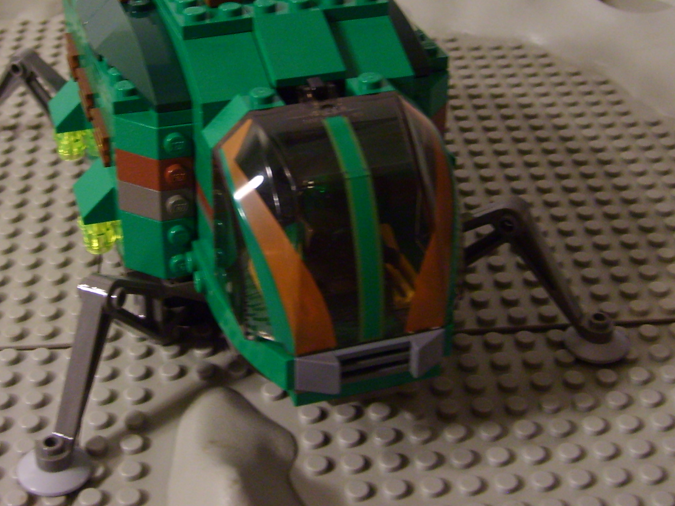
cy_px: 152
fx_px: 1092
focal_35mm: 56
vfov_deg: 25.9
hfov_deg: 34.2
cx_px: 256
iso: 140
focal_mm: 5.8
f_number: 2.8
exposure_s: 1/20
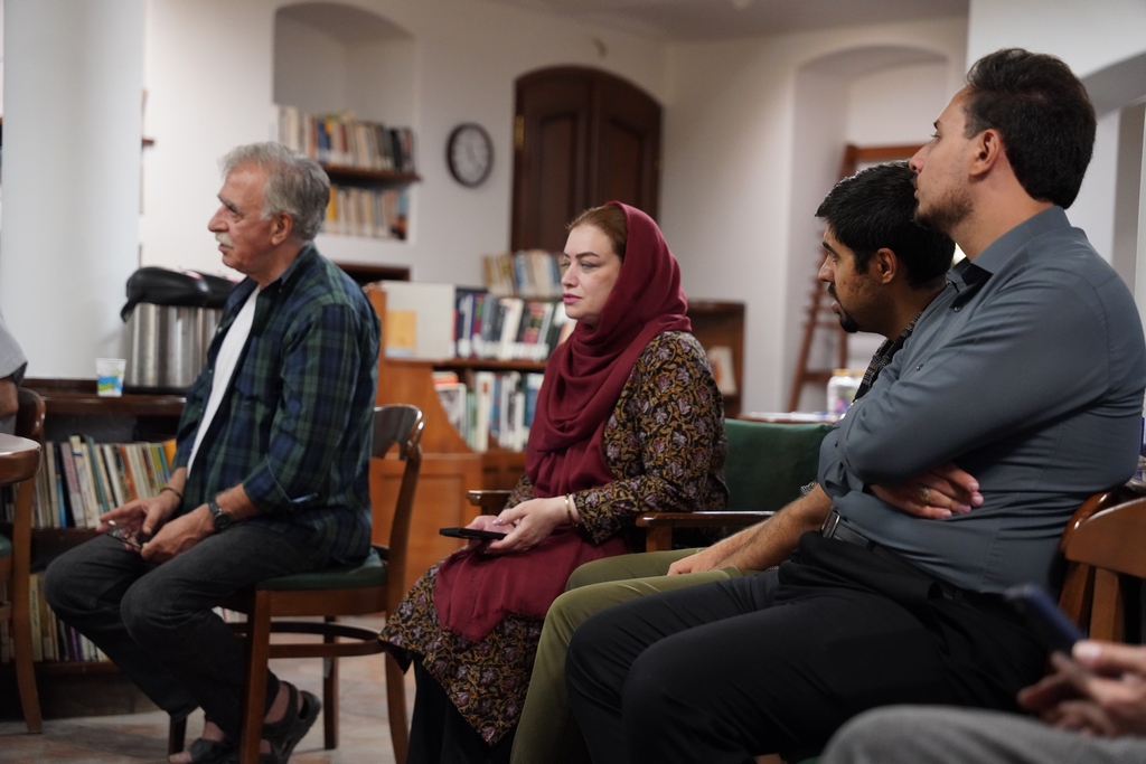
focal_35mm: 70
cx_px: 573
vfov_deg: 19.5
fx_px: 2228
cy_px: 382
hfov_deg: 28.8
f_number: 2.8
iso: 4000
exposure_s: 1/160
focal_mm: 70
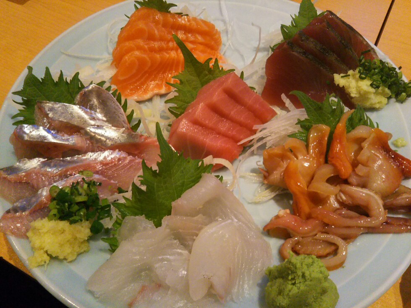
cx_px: 206
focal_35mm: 30
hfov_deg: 60.0
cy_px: 154
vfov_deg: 46.8
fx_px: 356
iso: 250
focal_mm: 4
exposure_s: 1/30
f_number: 2.2
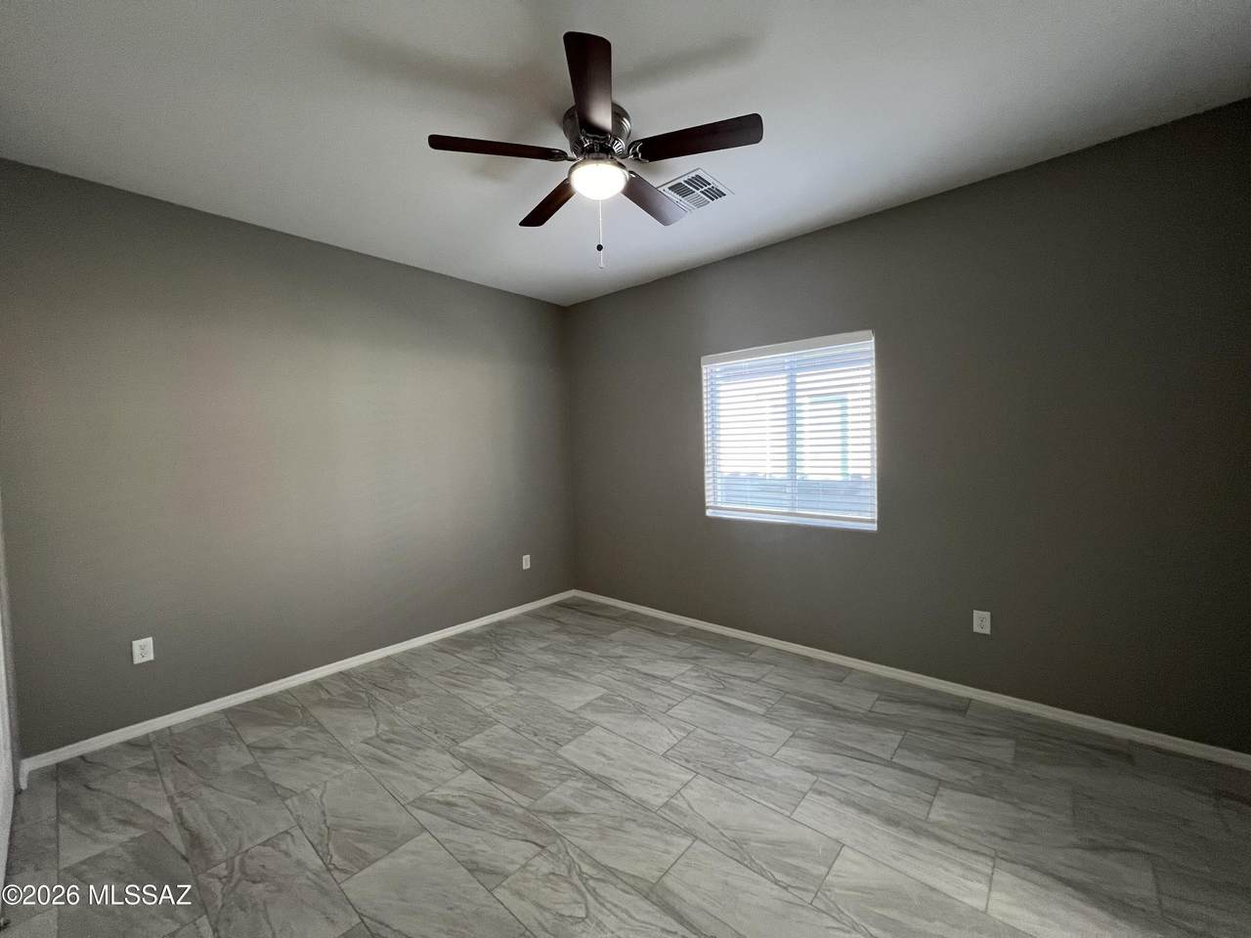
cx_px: 626
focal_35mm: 13
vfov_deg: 89.9
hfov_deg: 106.2
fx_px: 470
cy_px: 469
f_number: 1.8
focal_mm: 1.57
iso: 200
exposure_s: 1/60
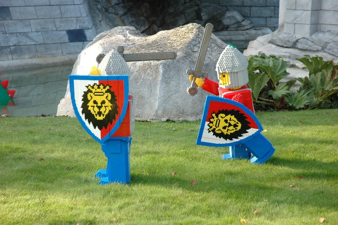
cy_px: 112
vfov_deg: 14.7
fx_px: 872
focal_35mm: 93
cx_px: 169
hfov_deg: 21.9
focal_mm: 62
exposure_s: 1/80
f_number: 4.5
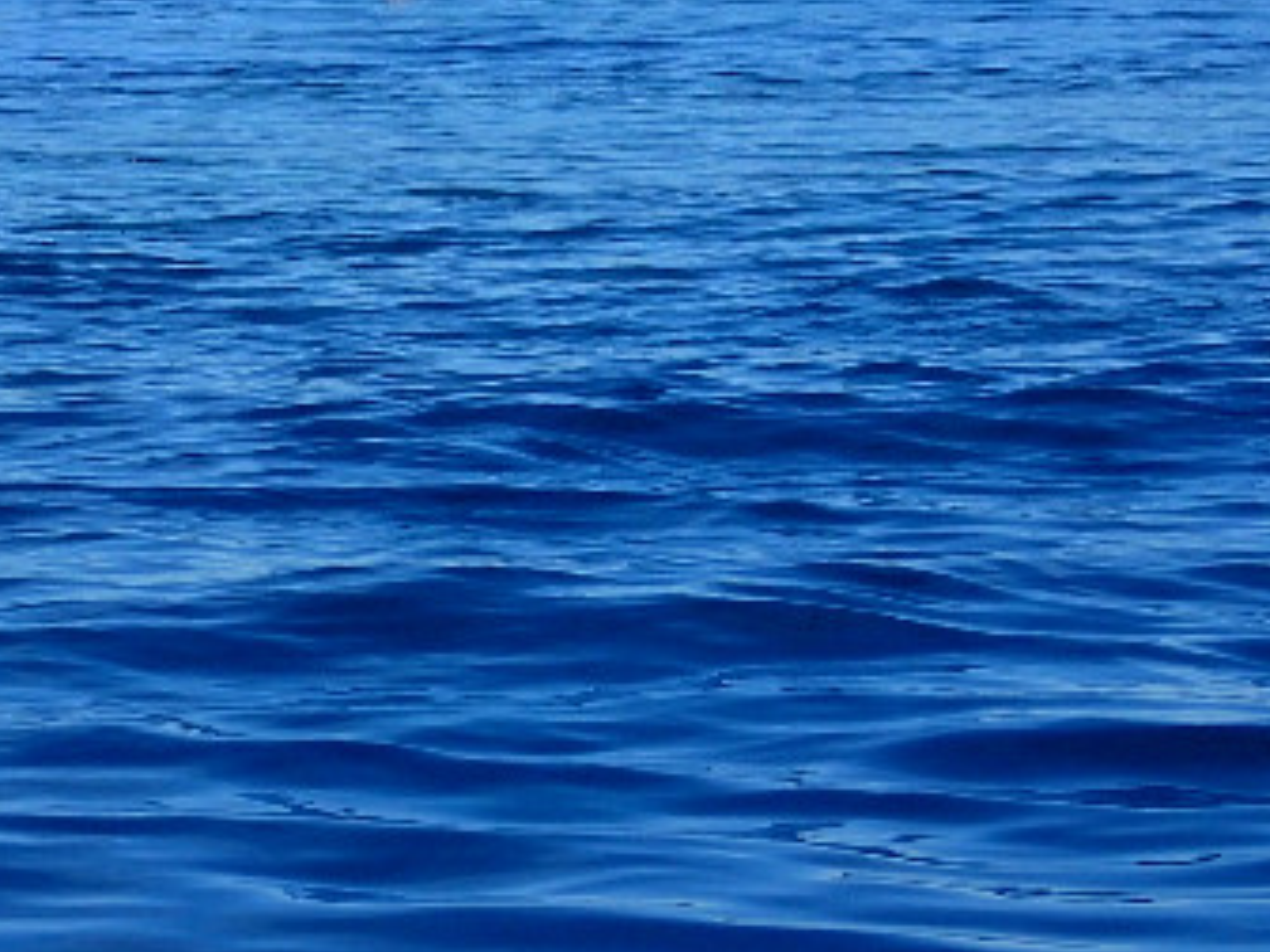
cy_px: -49
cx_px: 72
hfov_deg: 8.3
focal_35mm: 238
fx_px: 8732
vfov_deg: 6.2
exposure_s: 1/400
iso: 100
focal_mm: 18
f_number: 6.3
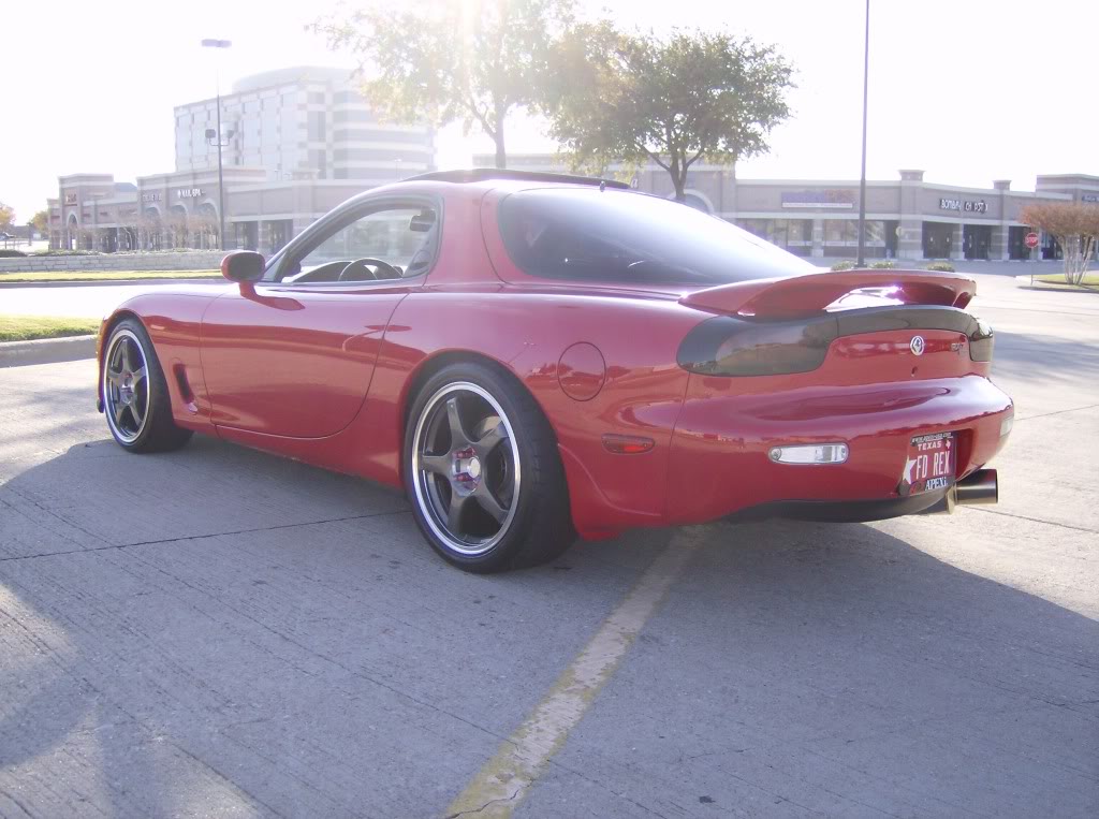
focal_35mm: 36
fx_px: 1140
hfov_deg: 51.5
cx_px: 550
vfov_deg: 39.5
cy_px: 410
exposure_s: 1/486
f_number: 2.8
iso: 100
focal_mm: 6
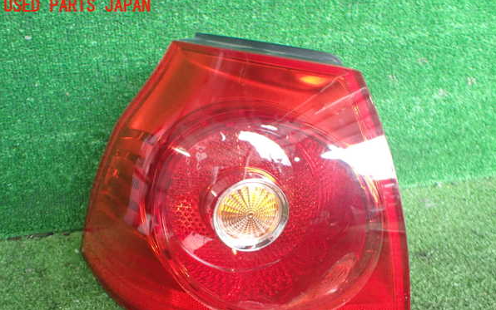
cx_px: 249
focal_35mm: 32
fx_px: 433
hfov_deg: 59.6
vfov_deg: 39.3
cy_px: 183
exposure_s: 1/125
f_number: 2.3
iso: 800
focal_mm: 5.4
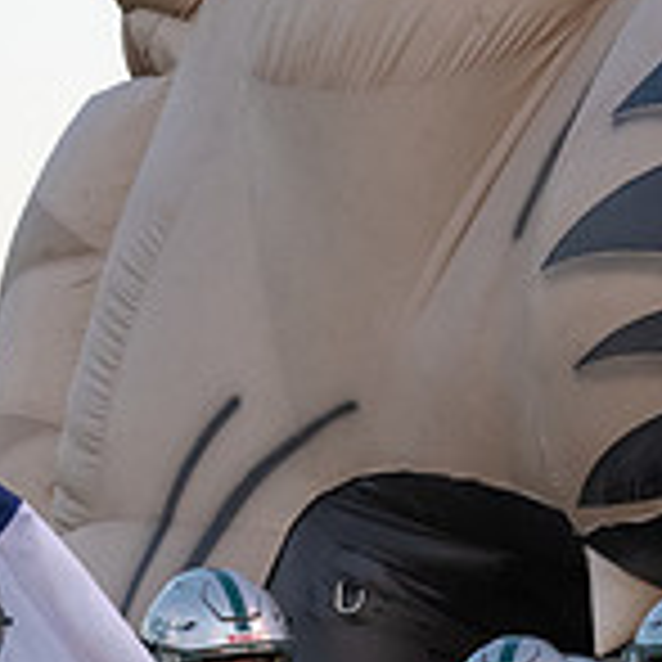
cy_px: 1032
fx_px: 9845
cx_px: 1103
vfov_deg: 3.8
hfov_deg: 3.8
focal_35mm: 455
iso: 2500
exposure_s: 1/1250
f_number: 4
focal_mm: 109
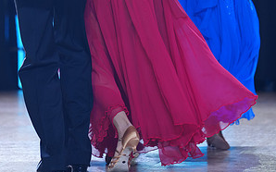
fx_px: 2759
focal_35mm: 367
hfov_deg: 5.7
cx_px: 113
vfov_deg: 3.6
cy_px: -65
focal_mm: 185
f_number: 2.8
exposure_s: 1/500
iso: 640
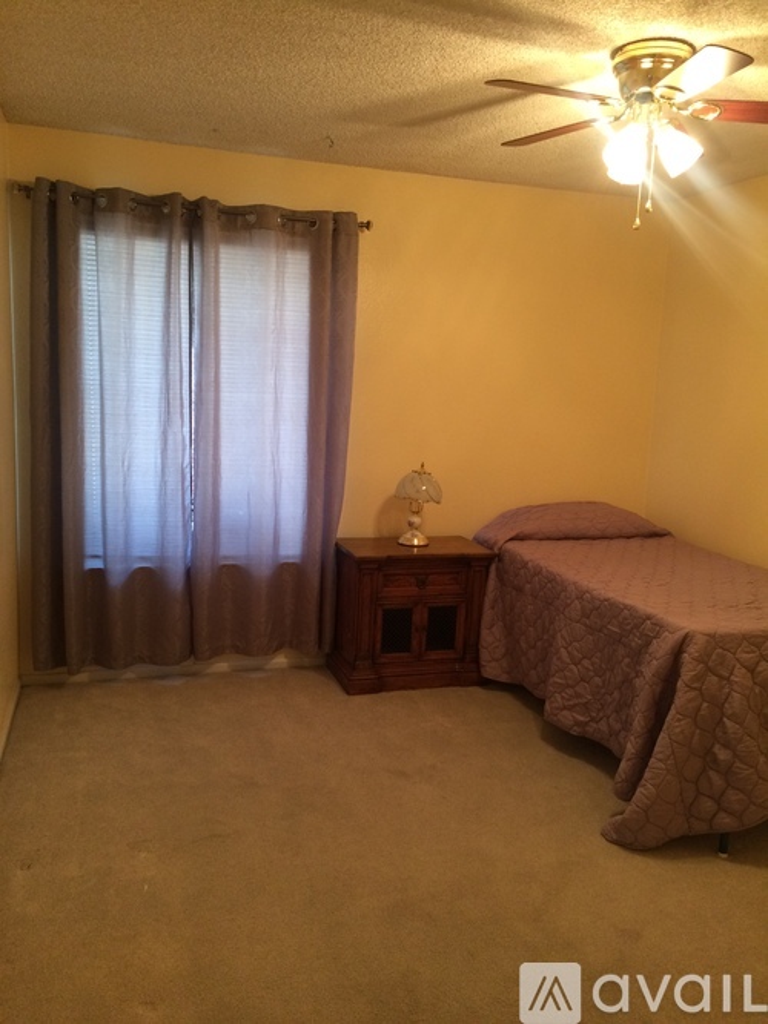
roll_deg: -0.5
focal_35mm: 29
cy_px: 512
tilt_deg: -8.3
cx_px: 384
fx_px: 858
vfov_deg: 61.7
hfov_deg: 48.2
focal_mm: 4.15
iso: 125
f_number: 2.2
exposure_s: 1/30
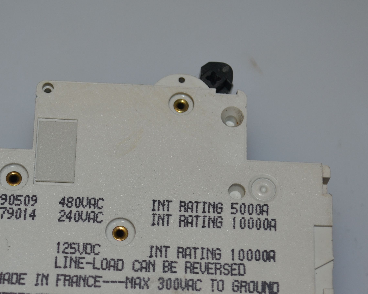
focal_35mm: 103
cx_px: 139
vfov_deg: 14.9
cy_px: 220
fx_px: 1122
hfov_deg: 18.6
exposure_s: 1/60
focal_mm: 36
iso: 180
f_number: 5
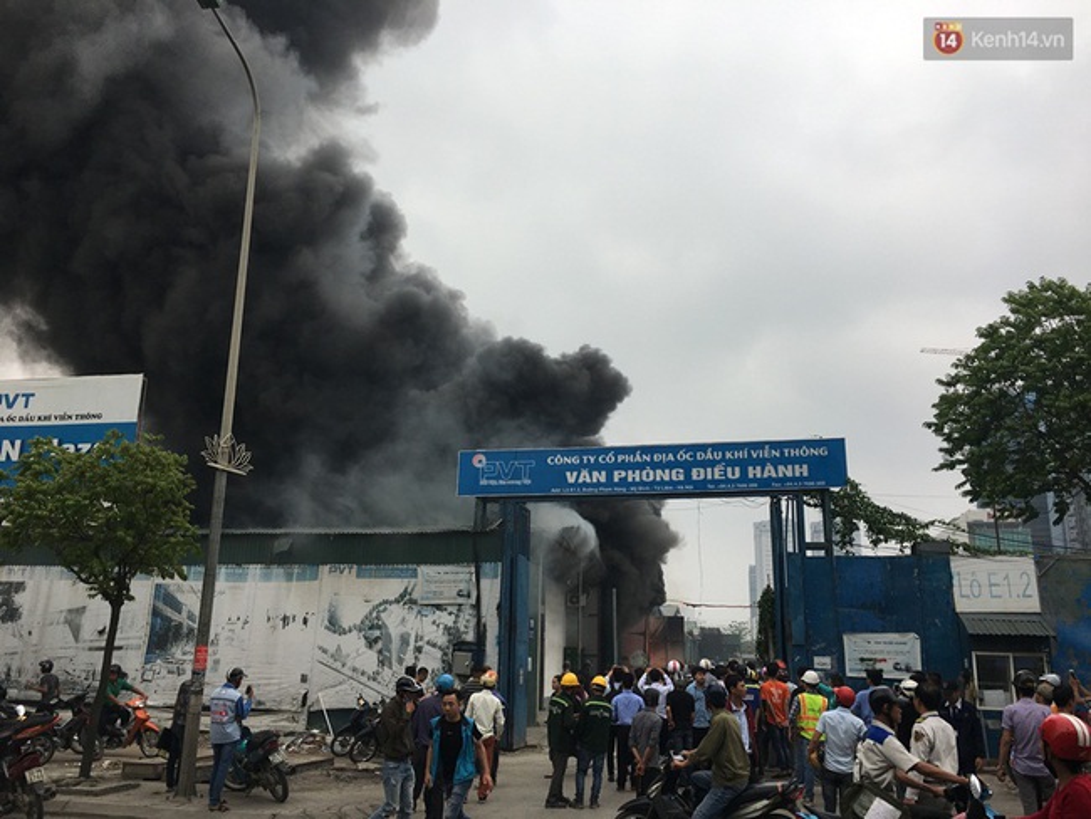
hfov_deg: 61.6
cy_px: 410
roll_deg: +0.9
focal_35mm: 29
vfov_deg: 48.3
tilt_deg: +13.7
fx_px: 914
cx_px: 546
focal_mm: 4.15
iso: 25
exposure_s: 1/1350
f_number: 2.2
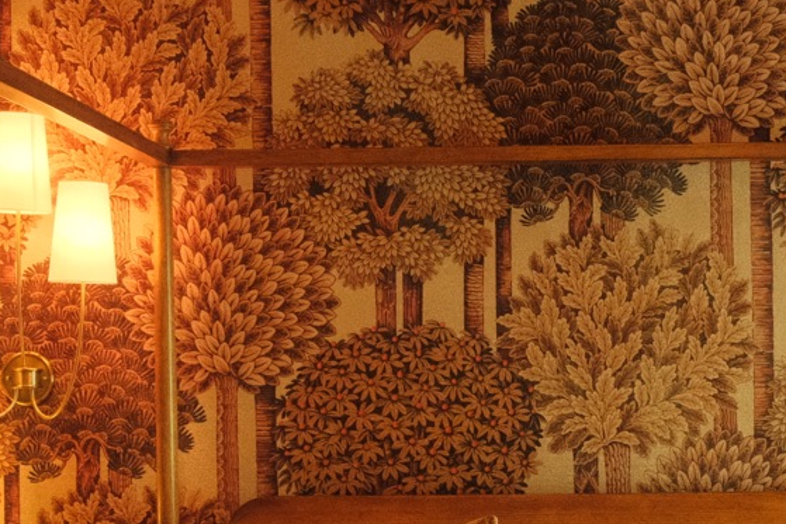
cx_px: 569
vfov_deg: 18.3
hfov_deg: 27.0
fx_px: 1616
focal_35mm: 74
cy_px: 402
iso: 6400
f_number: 5
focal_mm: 15
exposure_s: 1/200
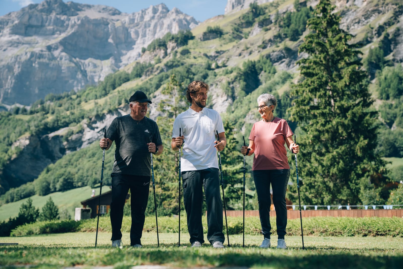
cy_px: 134
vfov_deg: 23.4
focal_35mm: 58
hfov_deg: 34.5
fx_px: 649
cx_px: 202
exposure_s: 1/1600
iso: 200
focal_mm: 58
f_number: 3.2
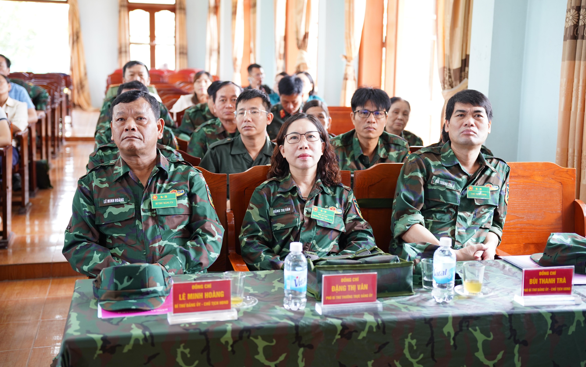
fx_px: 746
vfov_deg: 27.6
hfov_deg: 42.9
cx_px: 293
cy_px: 171
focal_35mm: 47
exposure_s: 1/50
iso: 640
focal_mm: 45.7
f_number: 2.8
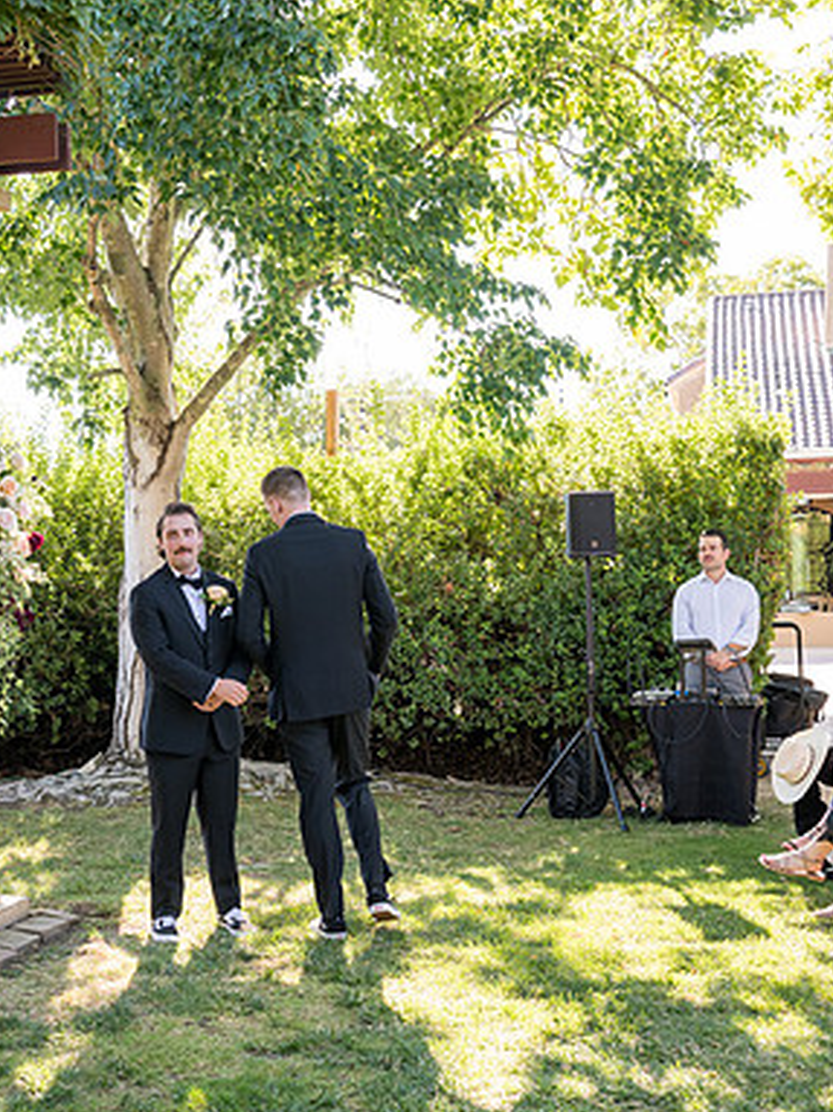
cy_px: 556
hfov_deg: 28.3
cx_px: 241
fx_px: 1637
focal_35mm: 51
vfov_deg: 37.5
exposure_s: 1/400
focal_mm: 35
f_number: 4
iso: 640
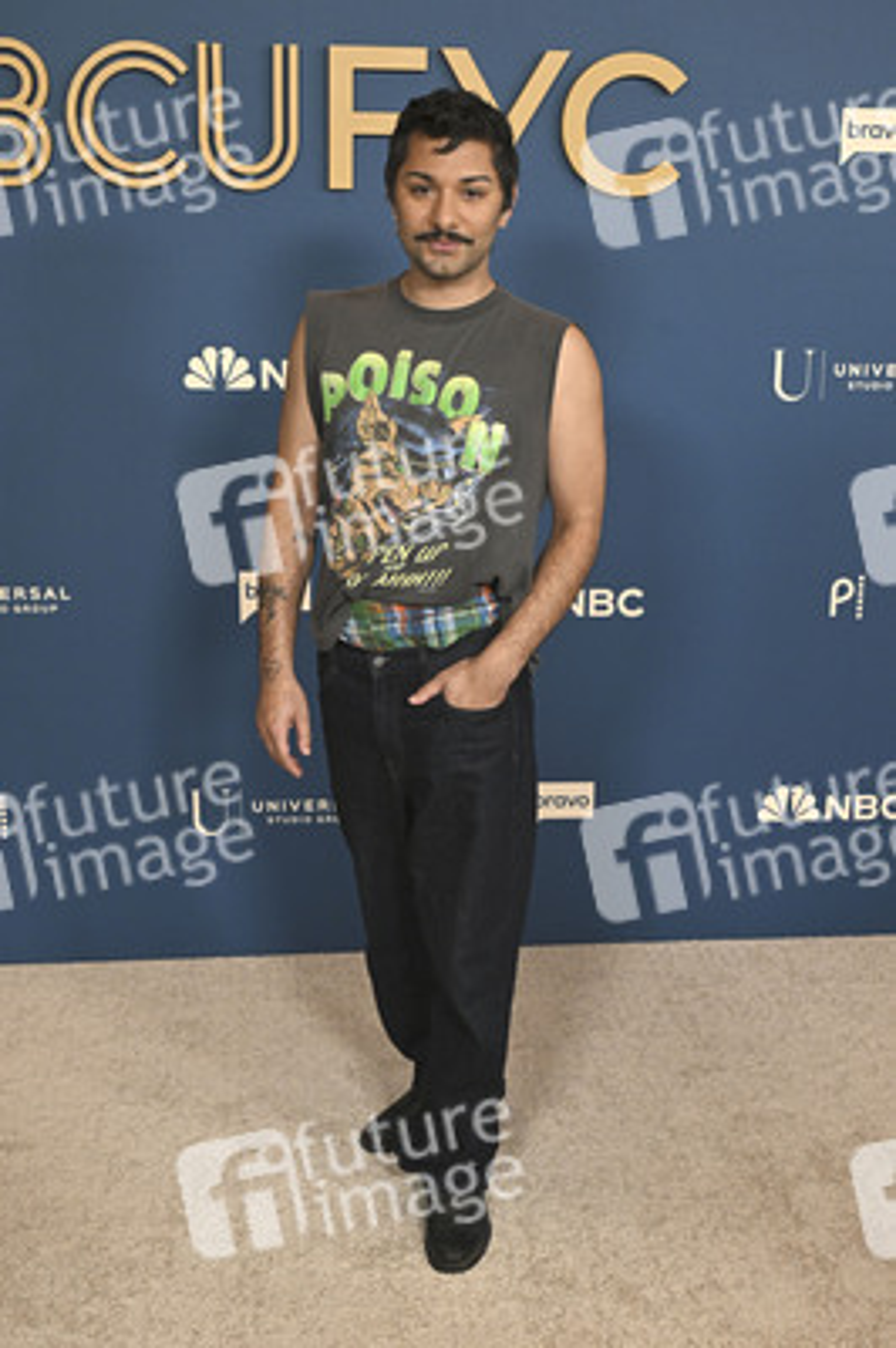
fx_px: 1571
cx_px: 448
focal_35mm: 42
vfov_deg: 46.4
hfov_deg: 31.8
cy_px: 674
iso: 2000
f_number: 5.6
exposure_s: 1/320
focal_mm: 42
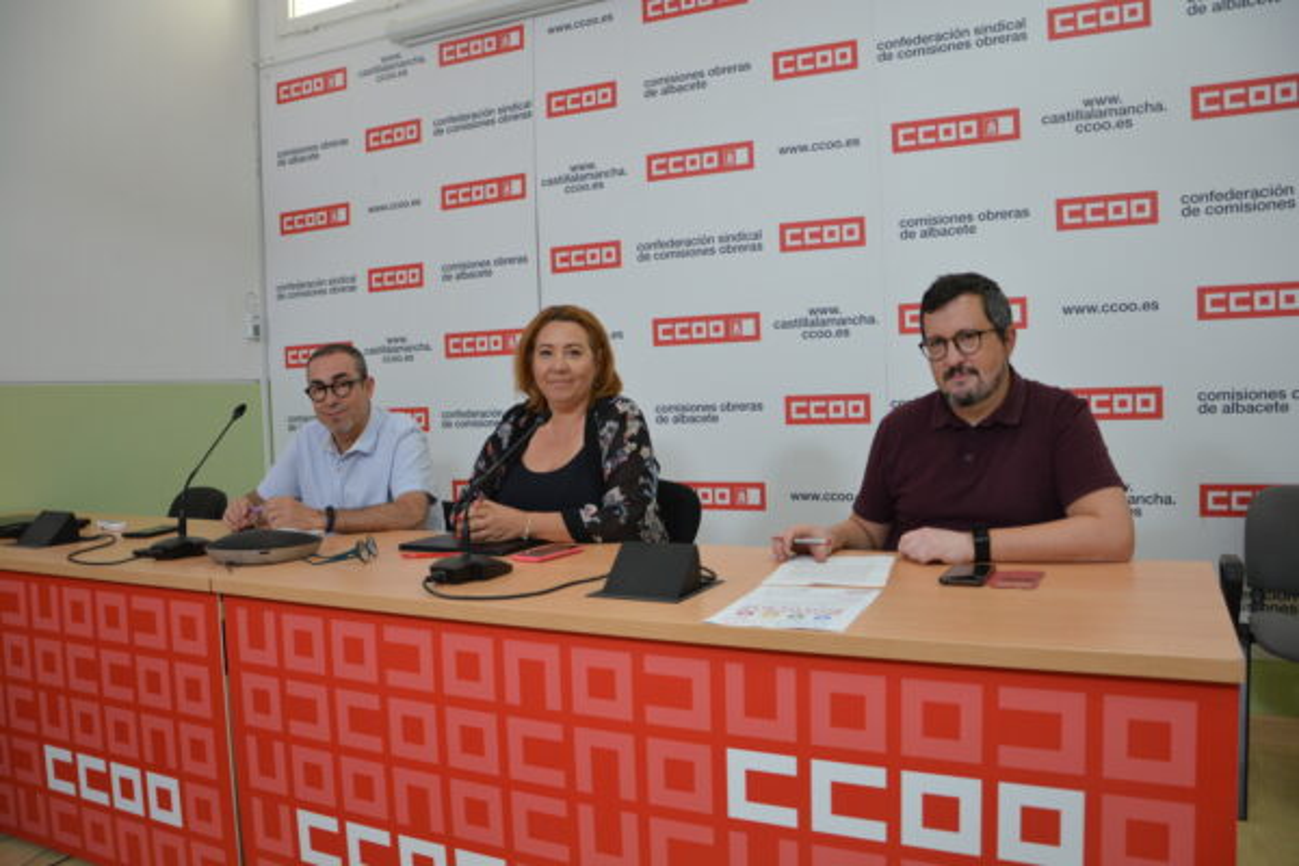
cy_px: 433
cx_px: 650
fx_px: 1894
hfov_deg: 37.9
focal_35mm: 52
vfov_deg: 25.8
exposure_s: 1/100
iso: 400
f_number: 5
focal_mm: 35
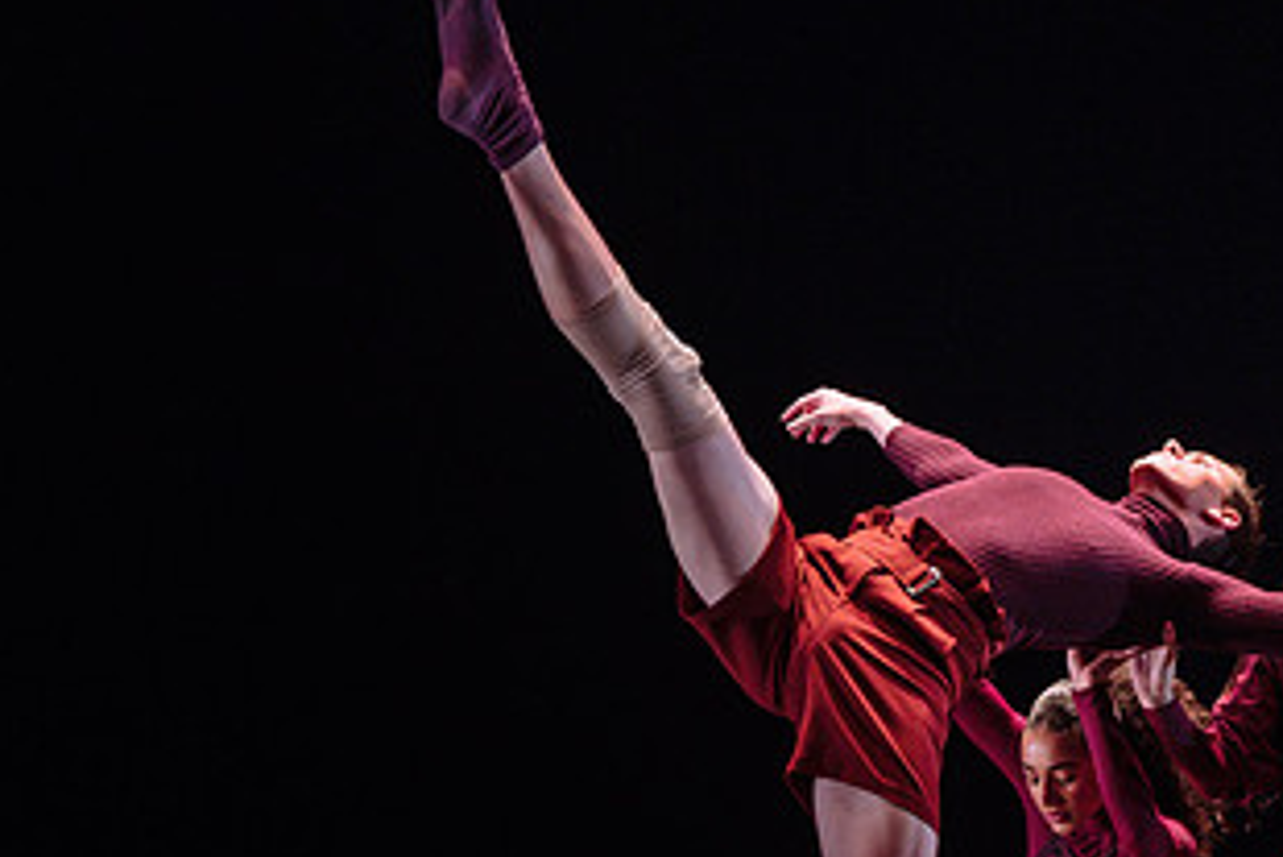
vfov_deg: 12.3
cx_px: 832
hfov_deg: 18.4
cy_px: 774
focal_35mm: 111
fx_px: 3958
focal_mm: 52
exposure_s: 1/200
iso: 1250
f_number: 2.8
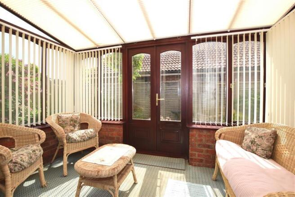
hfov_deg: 100.4
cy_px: 98
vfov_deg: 77.3
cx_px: 148
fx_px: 123
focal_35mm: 15
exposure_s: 1/200
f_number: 16
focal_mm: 10
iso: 400
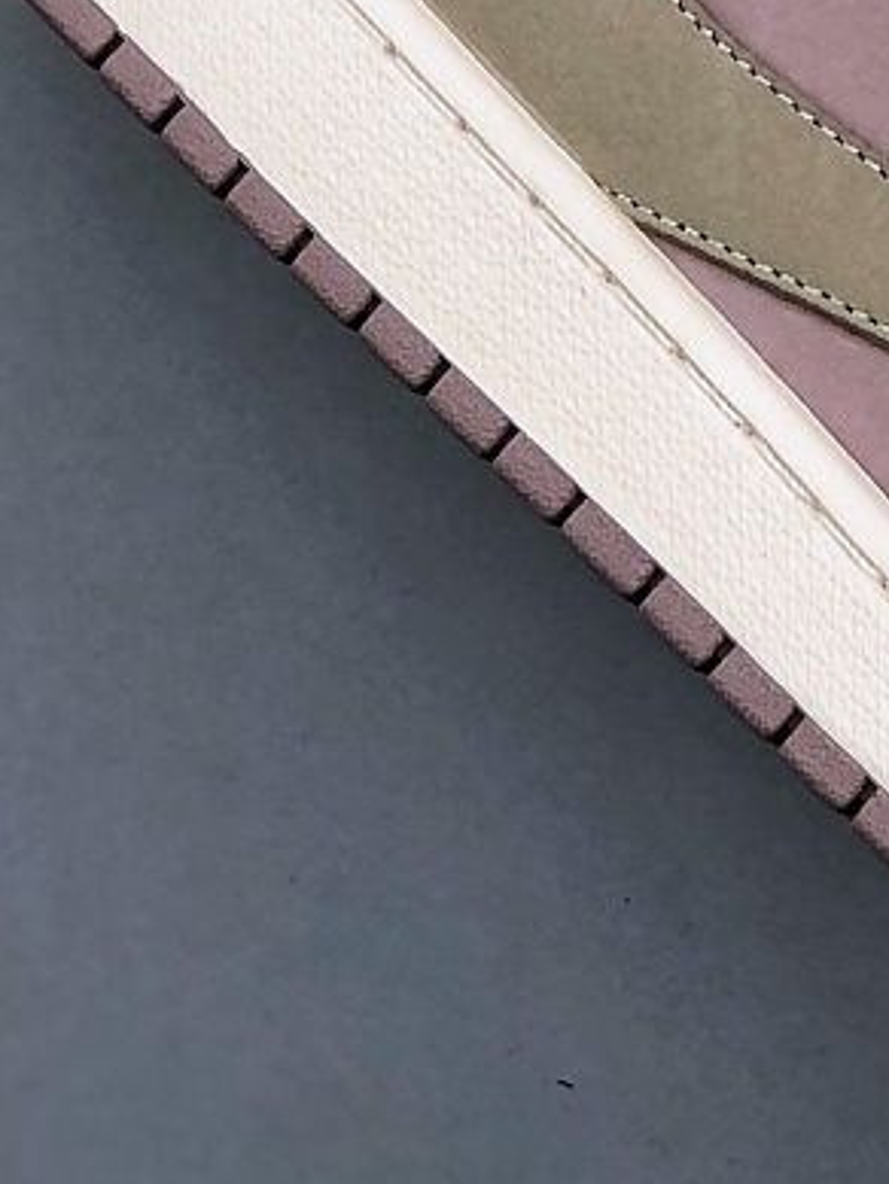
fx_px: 7221
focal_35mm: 211
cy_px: -271
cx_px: 1397
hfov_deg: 6.9
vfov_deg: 9.2
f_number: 2.8
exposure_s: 1/100
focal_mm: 6.6
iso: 32
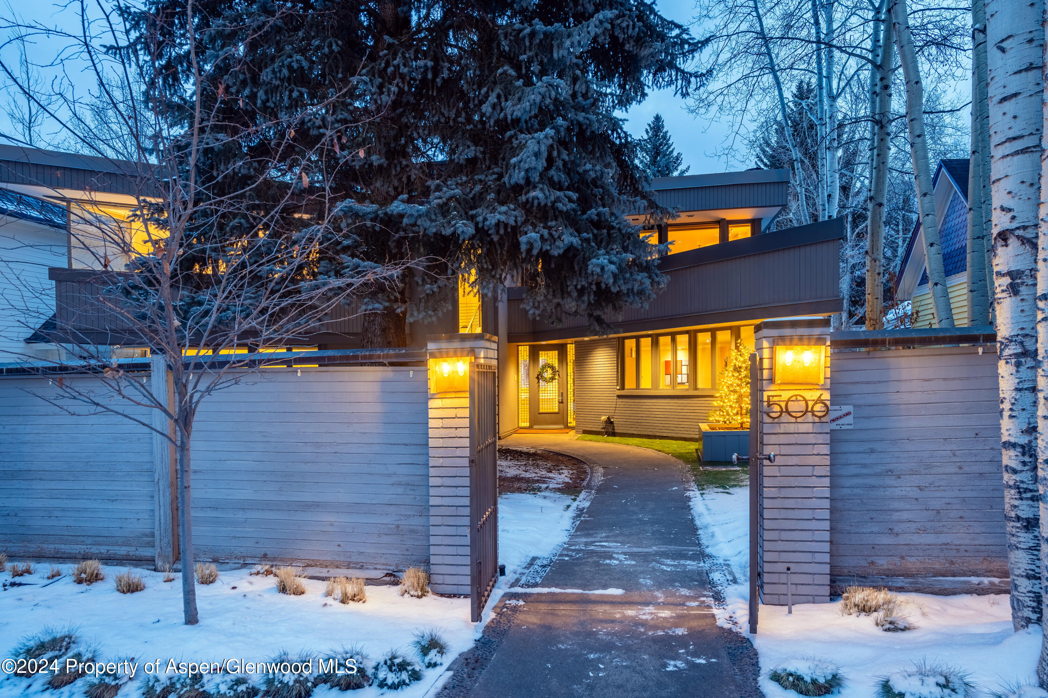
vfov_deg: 56.1
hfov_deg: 77.3
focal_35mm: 22
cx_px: 524
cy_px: 349
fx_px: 655
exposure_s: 1/10
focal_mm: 22.5
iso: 400
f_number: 8
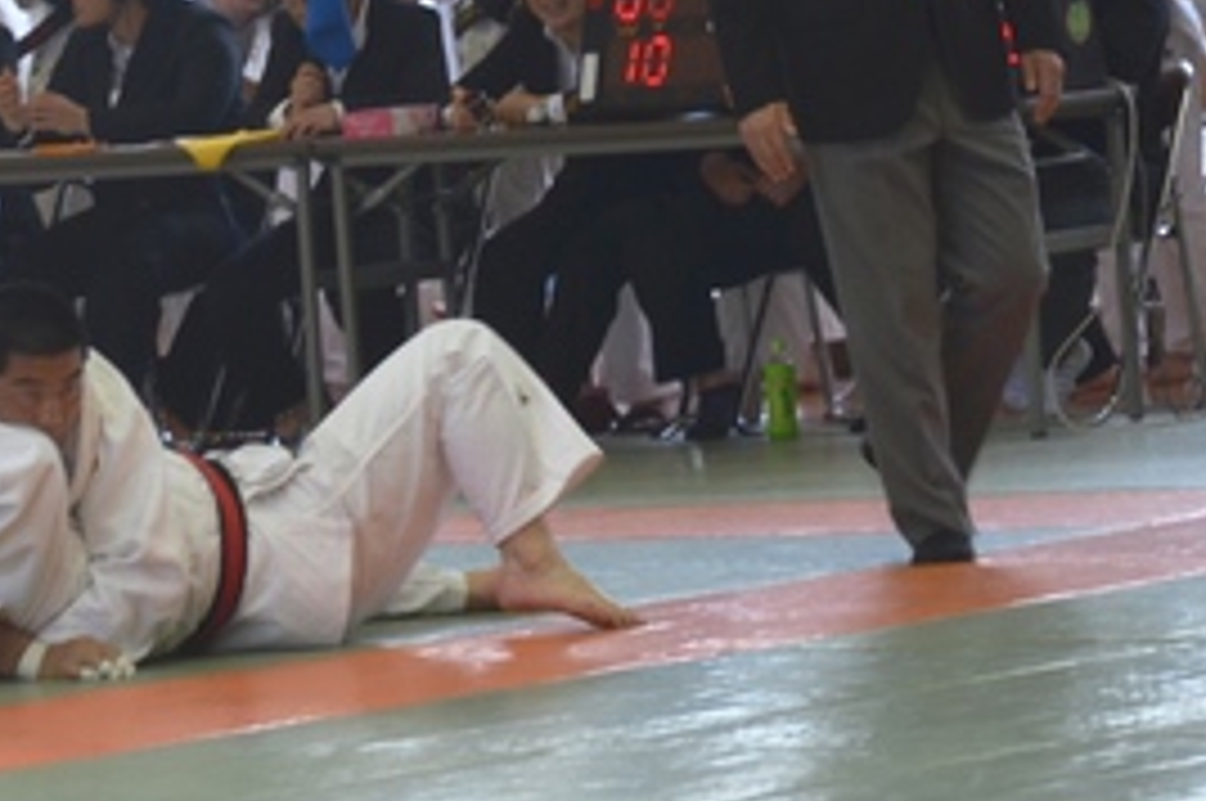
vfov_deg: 4.5
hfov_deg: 6.7
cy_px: 180
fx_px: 10237
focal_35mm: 306
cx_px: 189
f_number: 5.6
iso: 400
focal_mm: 105
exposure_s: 1/100
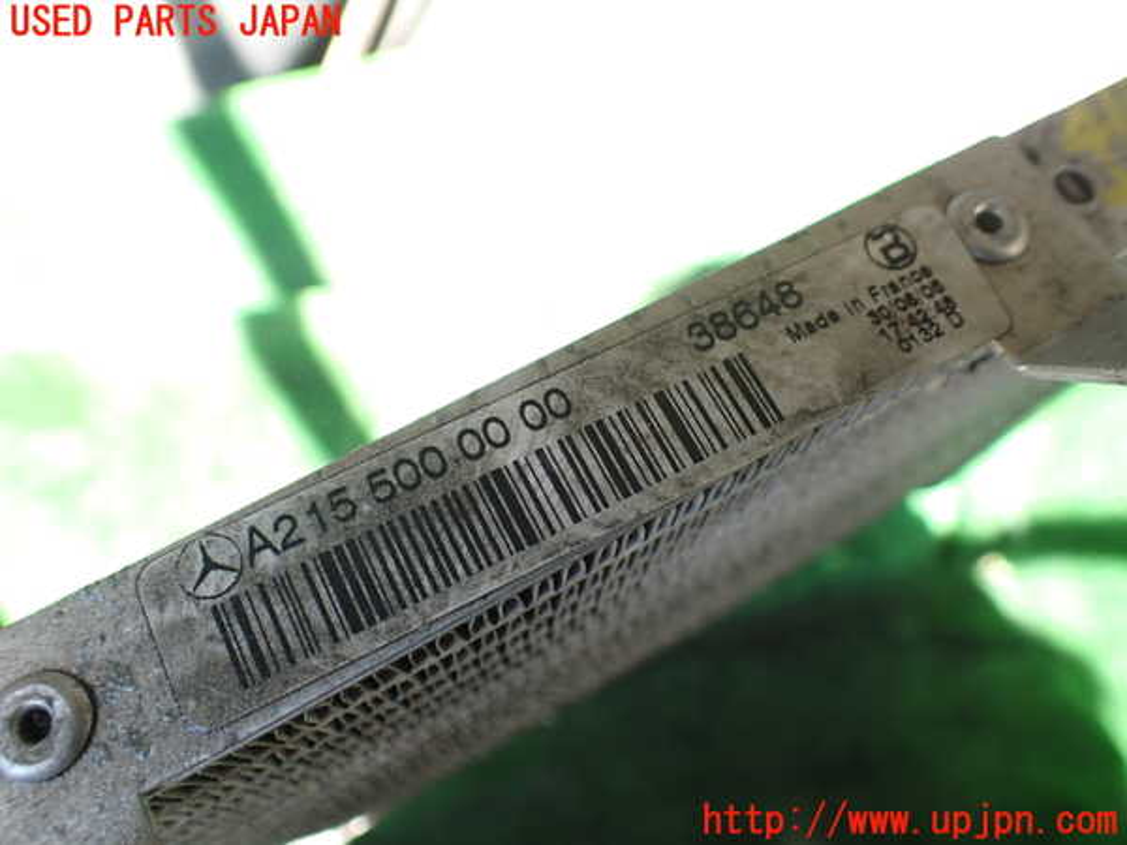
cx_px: 564
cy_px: 422
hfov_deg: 60.0
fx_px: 977
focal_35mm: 30
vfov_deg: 46.8
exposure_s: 1/125
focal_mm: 5.4
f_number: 2.3
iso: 100
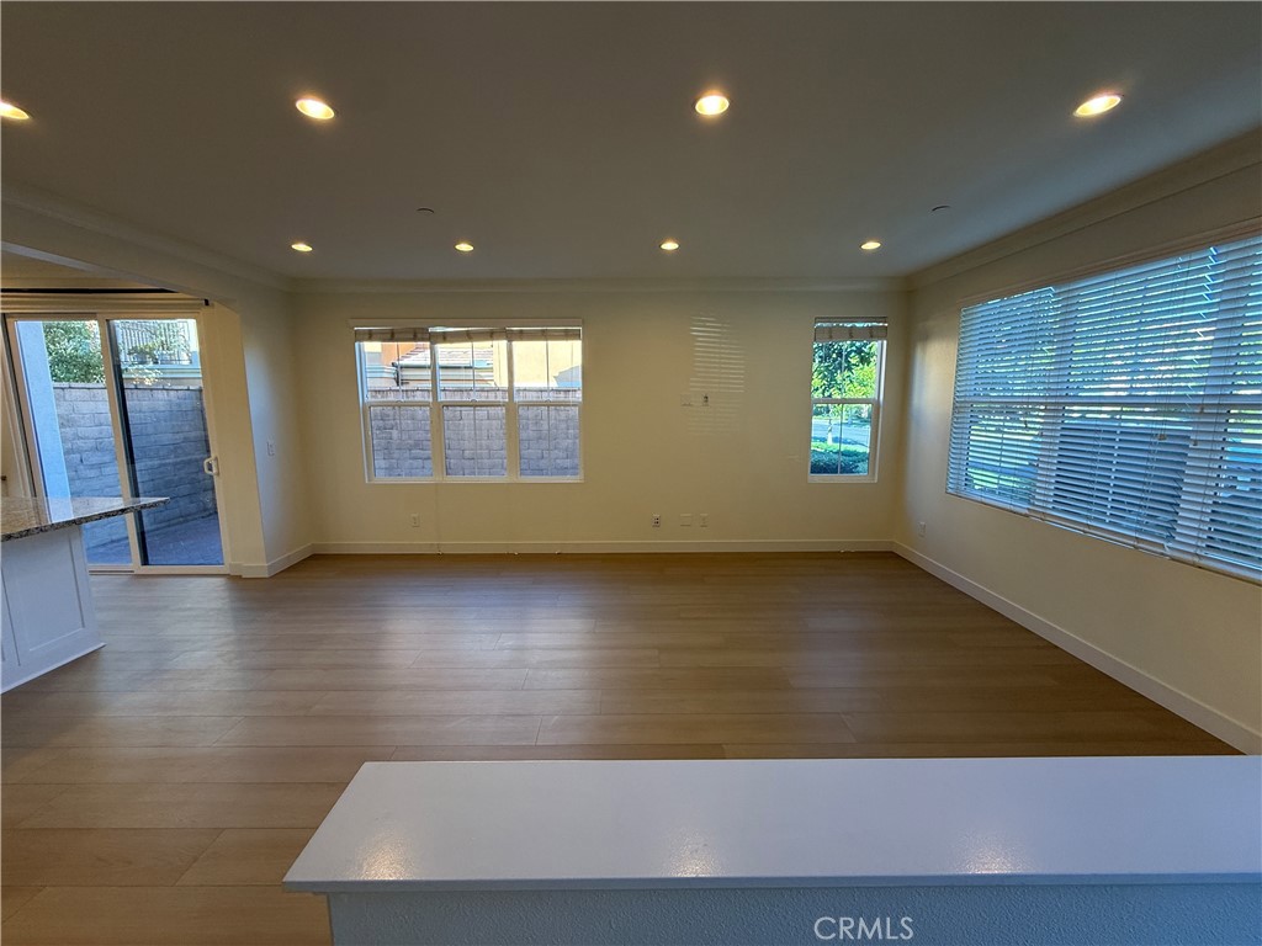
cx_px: 631
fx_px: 510
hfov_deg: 102.1
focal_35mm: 14
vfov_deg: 85.7
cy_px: 473
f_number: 2.2
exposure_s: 1/99
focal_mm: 2.22
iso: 100
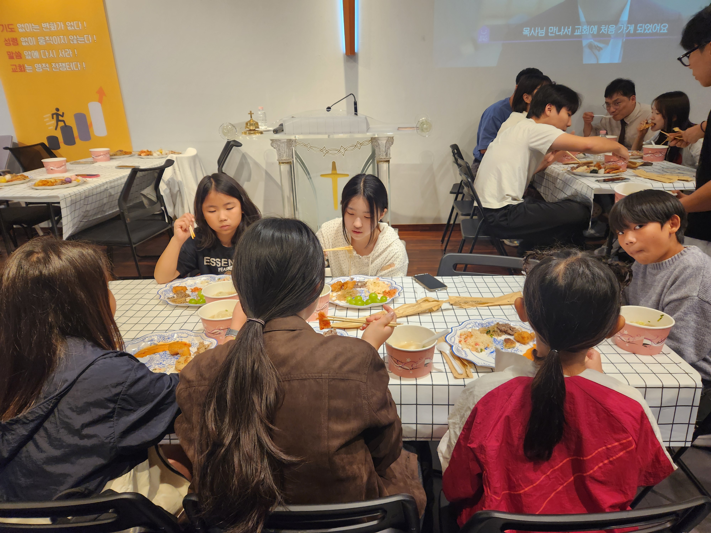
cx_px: 356
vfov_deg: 58.9
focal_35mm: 23
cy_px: 266
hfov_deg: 73.9
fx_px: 472
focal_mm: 5.4
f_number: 1.8
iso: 160
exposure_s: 1/120
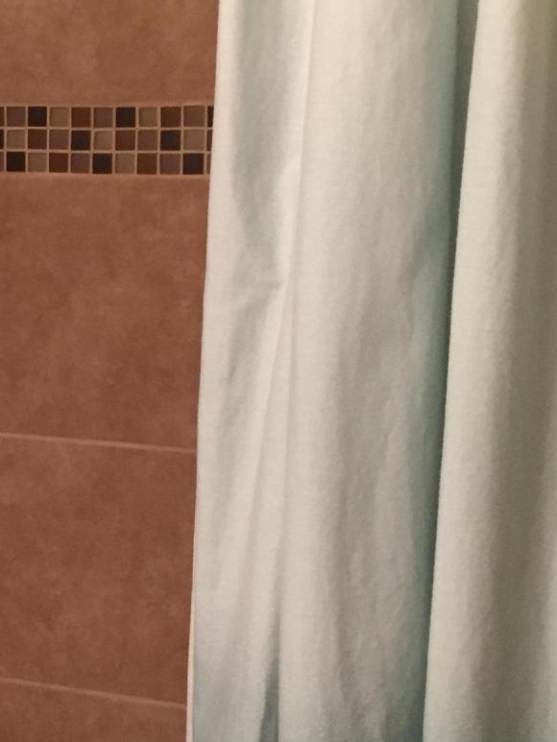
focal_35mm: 75
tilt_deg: -12.7
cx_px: -133
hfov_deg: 18.5
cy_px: 374
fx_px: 1609
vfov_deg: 26.0
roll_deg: +1.2
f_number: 2.2
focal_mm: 4.15
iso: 160
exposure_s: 1/30
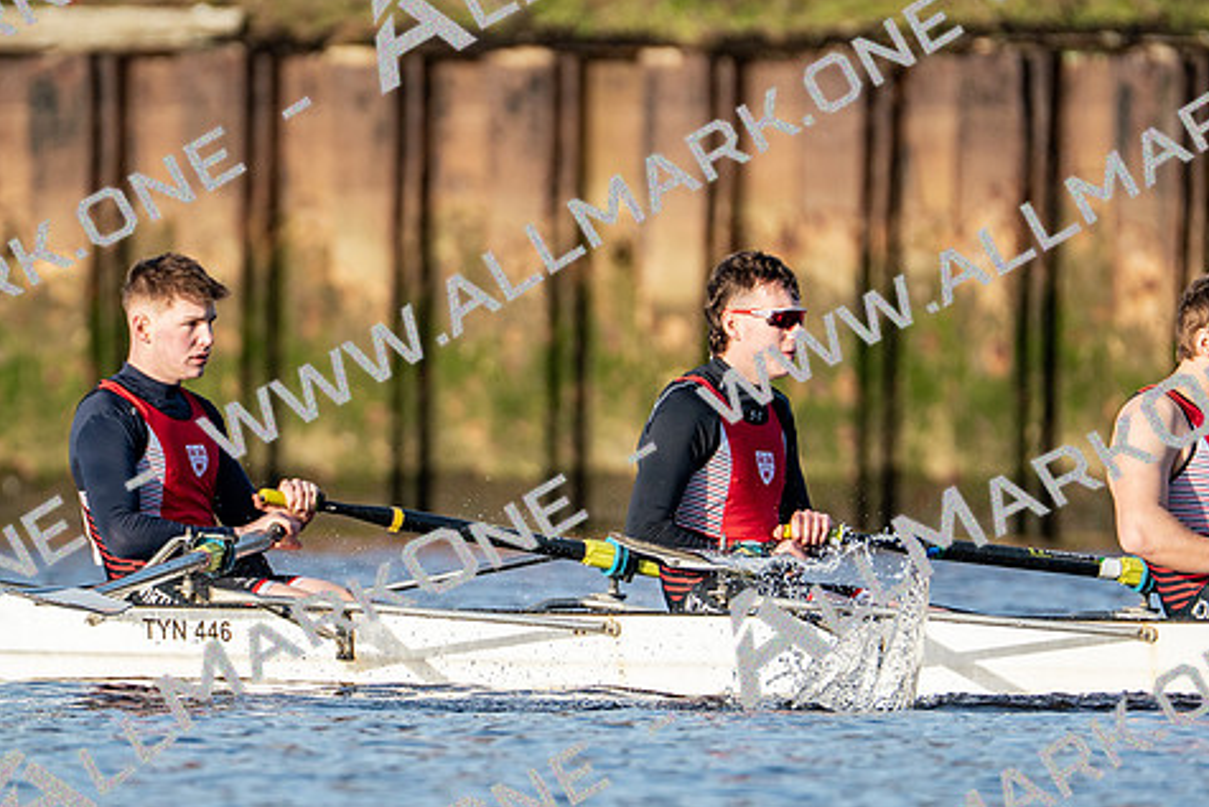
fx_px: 36951
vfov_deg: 1.3
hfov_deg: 1.9
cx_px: 512
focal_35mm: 1100
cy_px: 467
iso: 640
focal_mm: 600
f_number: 6.3
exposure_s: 1/2000
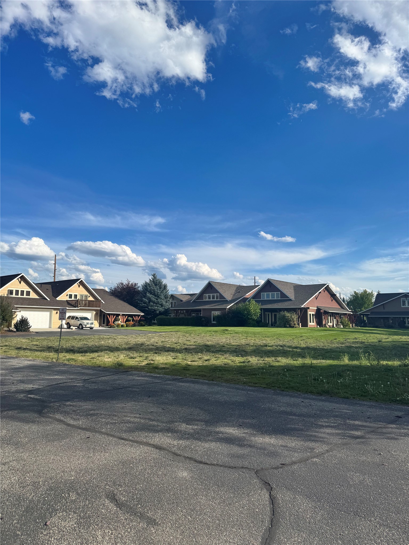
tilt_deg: +7.6
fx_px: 378
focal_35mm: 24
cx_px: 204
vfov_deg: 71.6
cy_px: 272
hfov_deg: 56.8
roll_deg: -0.5
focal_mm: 6.76
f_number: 1.78
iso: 80
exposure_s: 1/4608
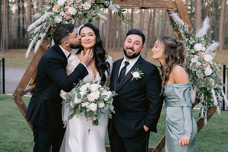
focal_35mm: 56
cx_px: 114
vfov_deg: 24.1
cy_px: 67
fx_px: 355
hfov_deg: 35.6
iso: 800
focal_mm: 50
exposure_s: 1/200
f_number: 4
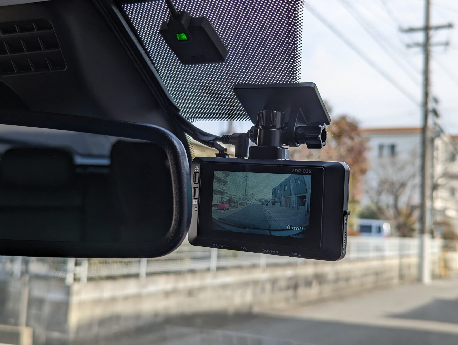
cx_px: 229
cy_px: 172
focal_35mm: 48
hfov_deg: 39.6
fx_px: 636
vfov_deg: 30.3
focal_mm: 6.81
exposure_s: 1/644
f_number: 1.85
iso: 36
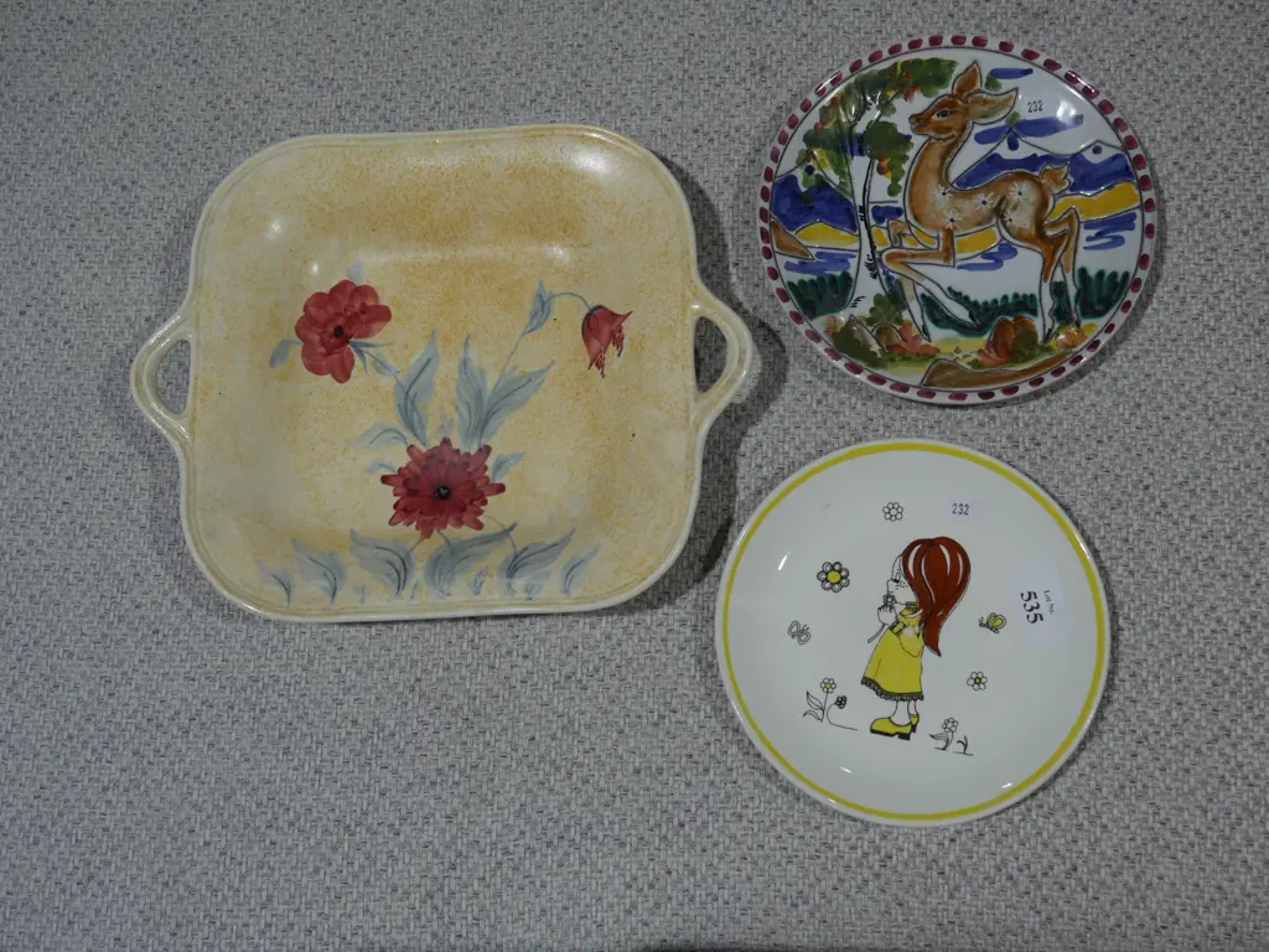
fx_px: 1686
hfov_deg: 41.2
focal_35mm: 46
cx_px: 634
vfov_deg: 31.5
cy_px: 476
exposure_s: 1/125
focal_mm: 23
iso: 200
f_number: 5.1
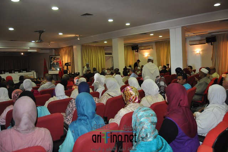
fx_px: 171
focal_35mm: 27
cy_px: 76
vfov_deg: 47.8
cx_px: 114
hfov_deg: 67.4
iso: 800
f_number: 3.5
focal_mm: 18
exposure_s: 1/60
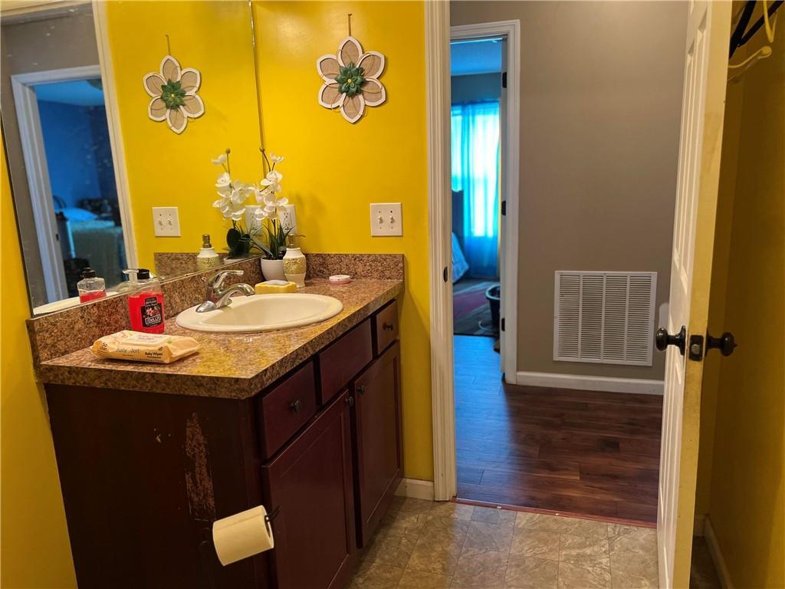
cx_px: 392
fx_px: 590
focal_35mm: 26
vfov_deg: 53.1
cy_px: 294
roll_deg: +2.7
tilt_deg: -12.7
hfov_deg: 67.3
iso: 250
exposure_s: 1/60
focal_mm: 5.7
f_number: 1.5
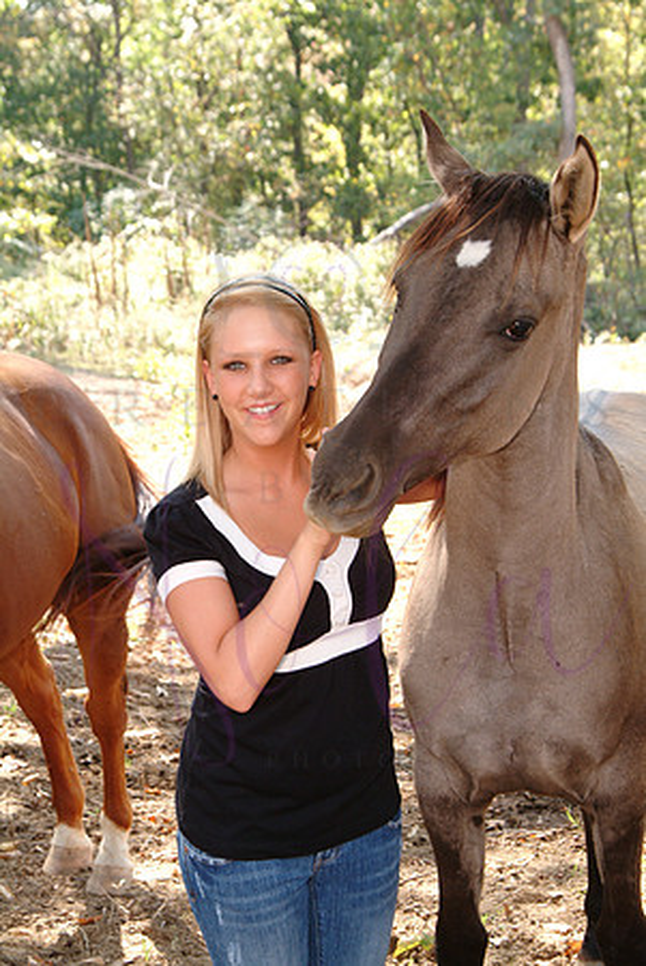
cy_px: 483
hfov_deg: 20.2
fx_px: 1813
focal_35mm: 68
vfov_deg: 29.8
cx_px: 323
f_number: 5.6
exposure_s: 1/125
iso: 400
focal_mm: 45
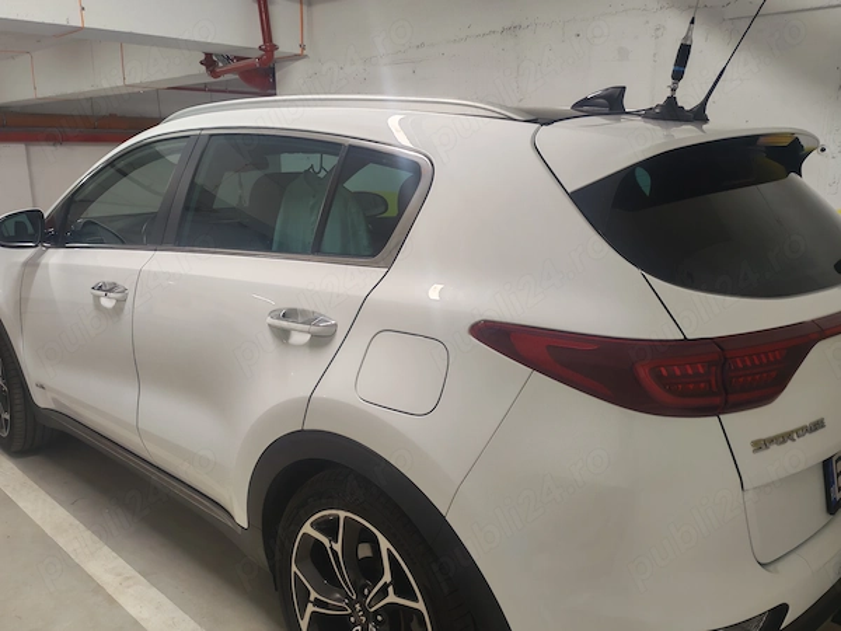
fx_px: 729
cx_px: 420
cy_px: 316
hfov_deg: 60.0
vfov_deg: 46.8
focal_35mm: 30
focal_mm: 6.12
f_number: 1.9
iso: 800
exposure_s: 1/50
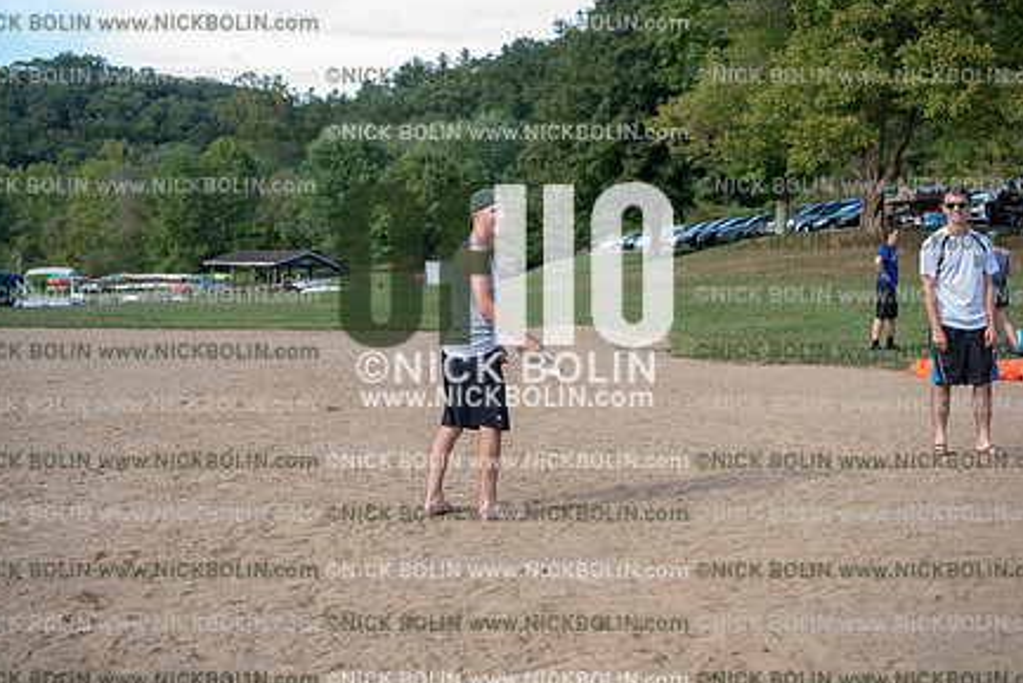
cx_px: 506
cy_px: 297
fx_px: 1677
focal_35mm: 59
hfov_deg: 33.9
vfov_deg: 23.0
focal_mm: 44
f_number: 3.2
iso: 160
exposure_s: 1/400
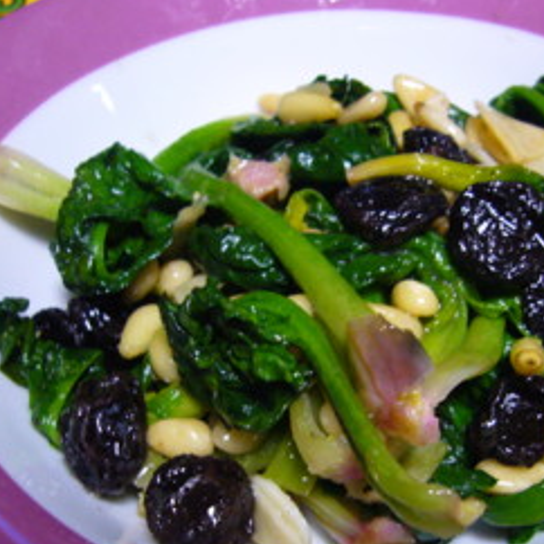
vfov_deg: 36.5
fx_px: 818
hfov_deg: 36.5
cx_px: 355
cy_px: 355
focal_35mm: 46
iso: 200
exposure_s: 1/13
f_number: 2.8
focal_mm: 4.6
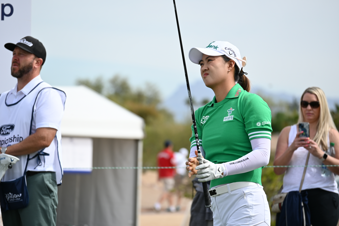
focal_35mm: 300
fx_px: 2825
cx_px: 170
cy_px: 113
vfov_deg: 4.6
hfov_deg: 6.9
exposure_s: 1/500
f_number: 6
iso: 125
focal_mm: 200
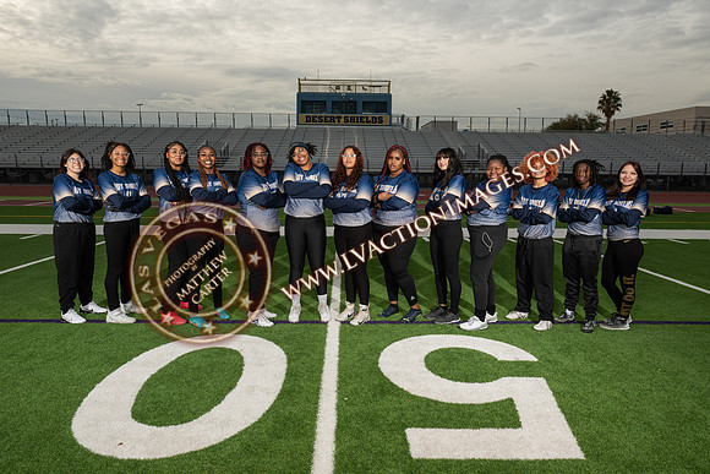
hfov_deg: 72.9
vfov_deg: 52.5
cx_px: 358
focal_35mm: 24
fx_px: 480
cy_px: 237
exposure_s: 1/200
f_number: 8
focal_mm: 24
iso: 160
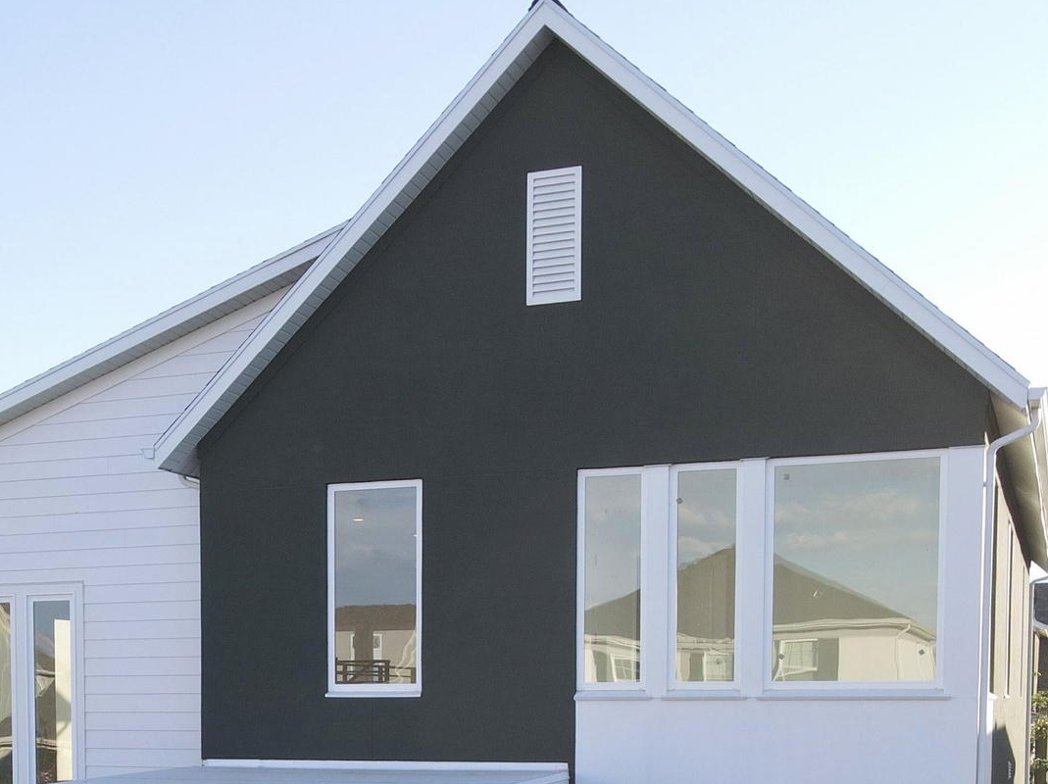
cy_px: 739
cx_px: 474
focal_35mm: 46
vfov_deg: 29.8
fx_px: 1392
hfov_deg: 41.2
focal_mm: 4.5
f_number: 2.8
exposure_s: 1/200
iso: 110
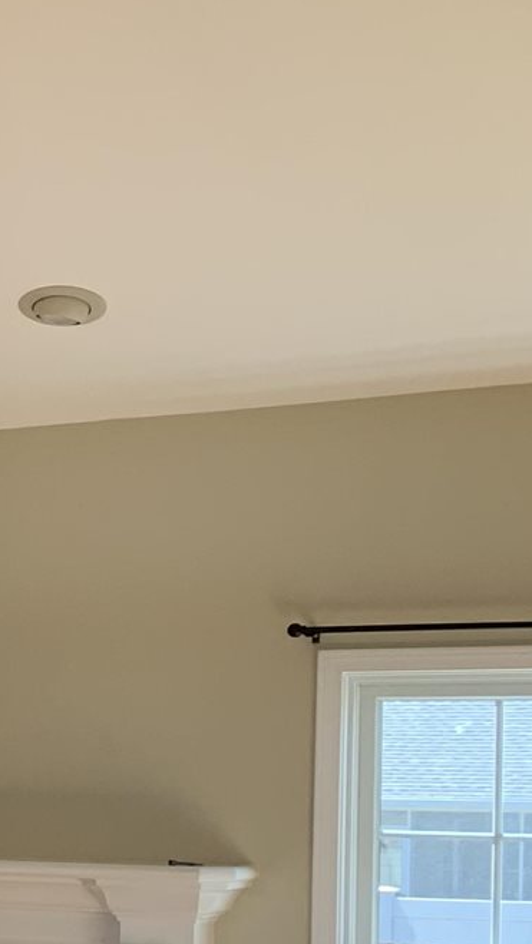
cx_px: -876
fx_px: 2205
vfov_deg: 23.7
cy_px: 809
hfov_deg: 10.9
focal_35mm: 88
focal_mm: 4.25
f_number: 1.8
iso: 64
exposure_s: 1/120
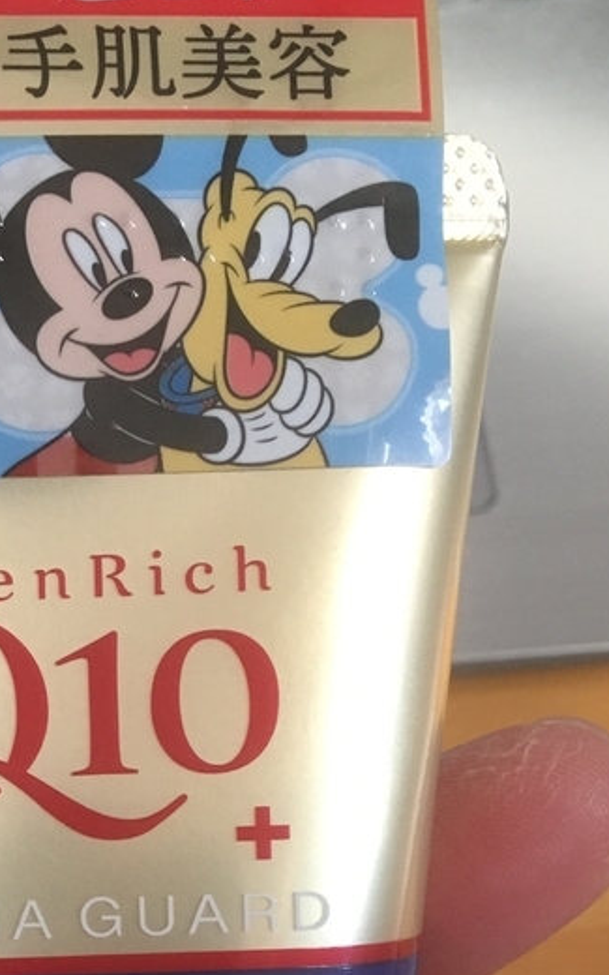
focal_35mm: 71
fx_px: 1885
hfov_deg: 17.8
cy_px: 939
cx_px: -34
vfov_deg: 27.6
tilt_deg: -59.2
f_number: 2.2
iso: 125
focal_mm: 4.15
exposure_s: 1/30
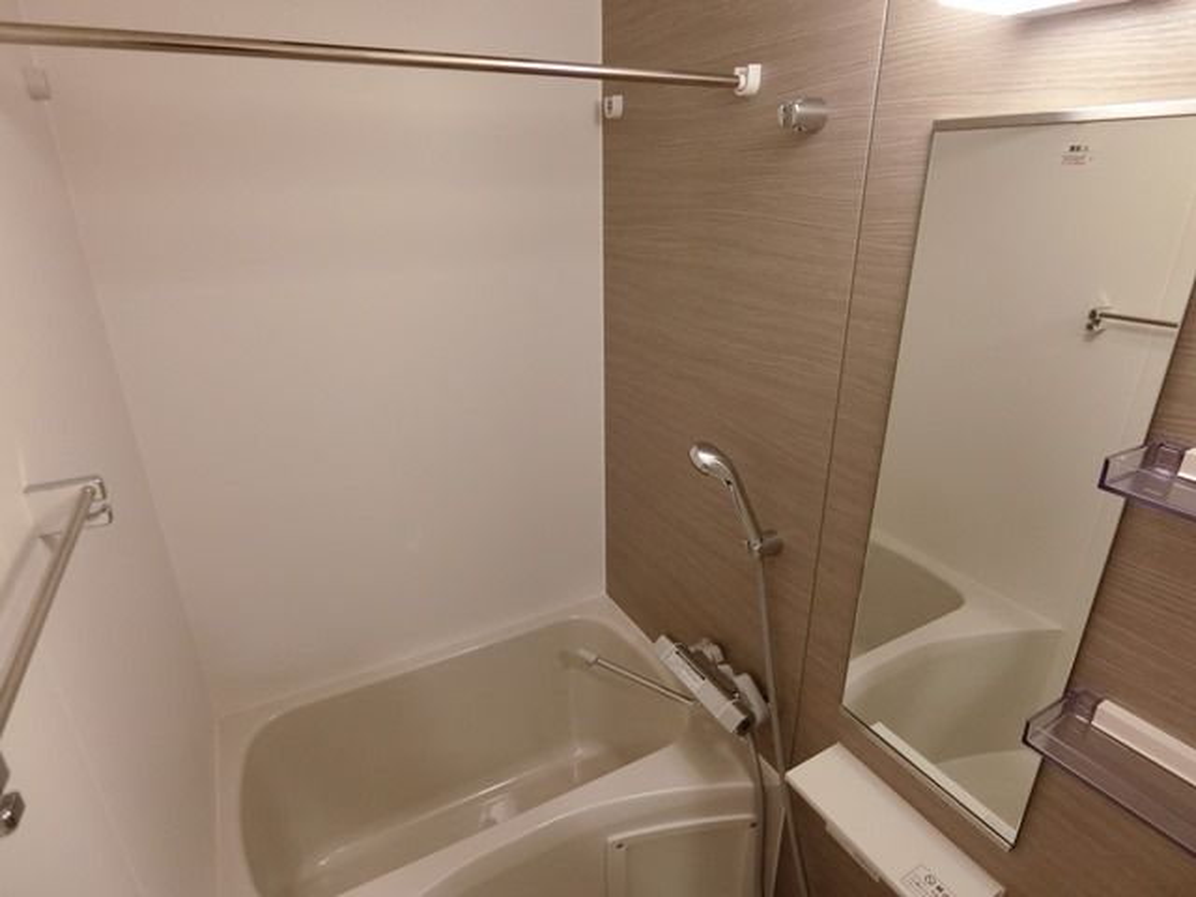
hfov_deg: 84.7
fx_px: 656
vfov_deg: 68.7
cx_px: 598
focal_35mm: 19
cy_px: 448
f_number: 2.7
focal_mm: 4.06
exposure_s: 1/60
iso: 400
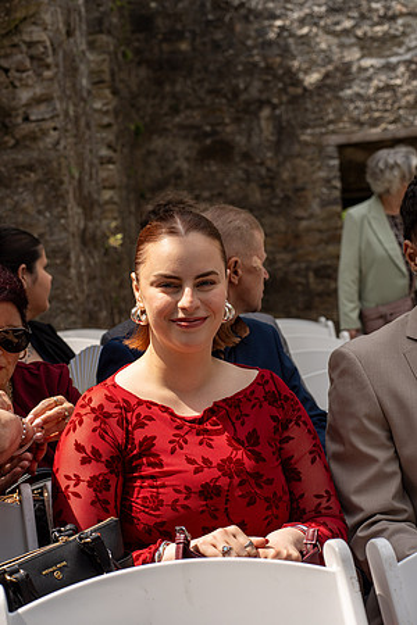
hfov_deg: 16.1
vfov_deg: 23.9
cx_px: 208
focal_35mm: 85
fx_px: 1477
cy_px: 312
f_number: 9
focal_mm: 85
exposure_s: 1/320
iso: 100
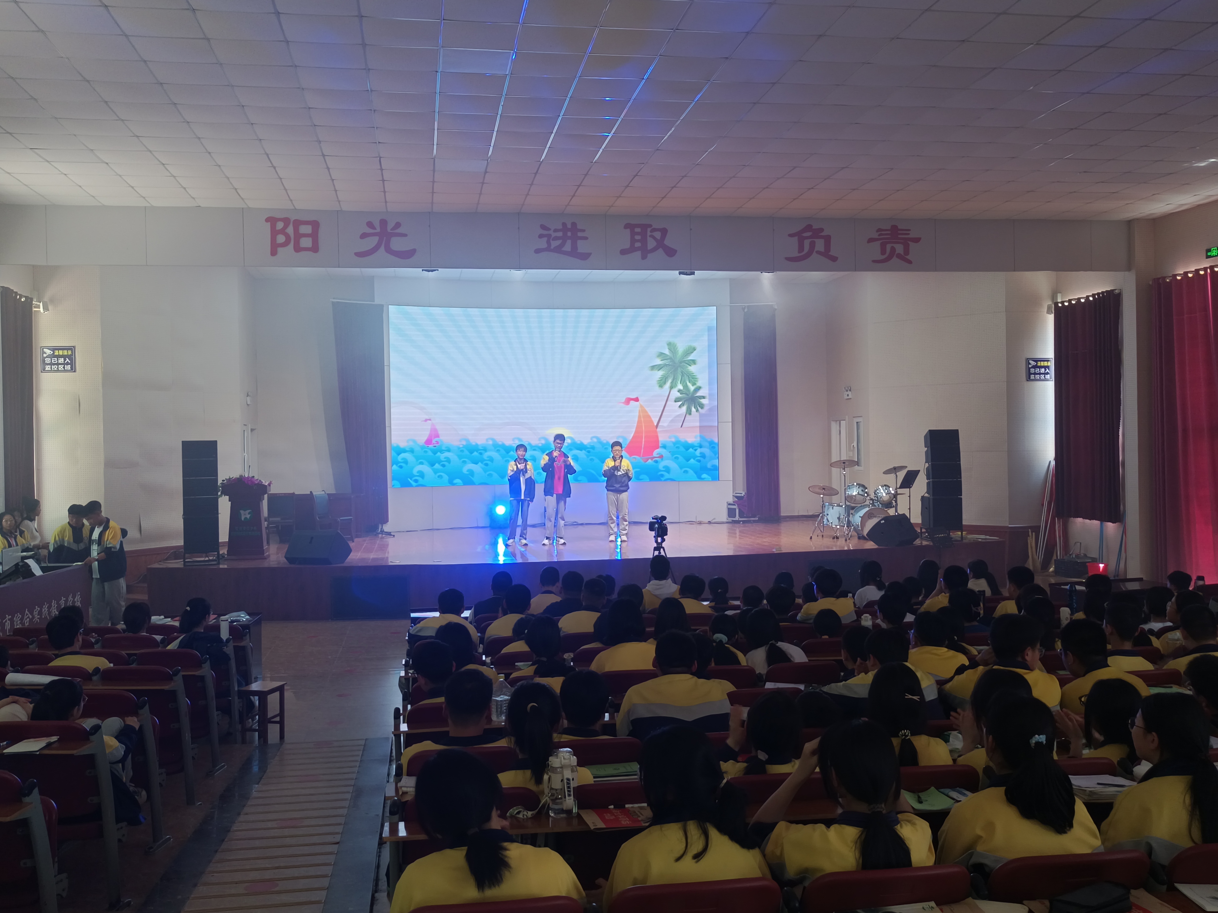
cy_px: 456
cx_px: 609
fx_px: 1126
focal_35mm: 32
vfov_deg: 44.2
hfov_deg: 56.8
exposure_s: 1/50
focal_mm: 4.71
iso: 539
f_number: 1.79
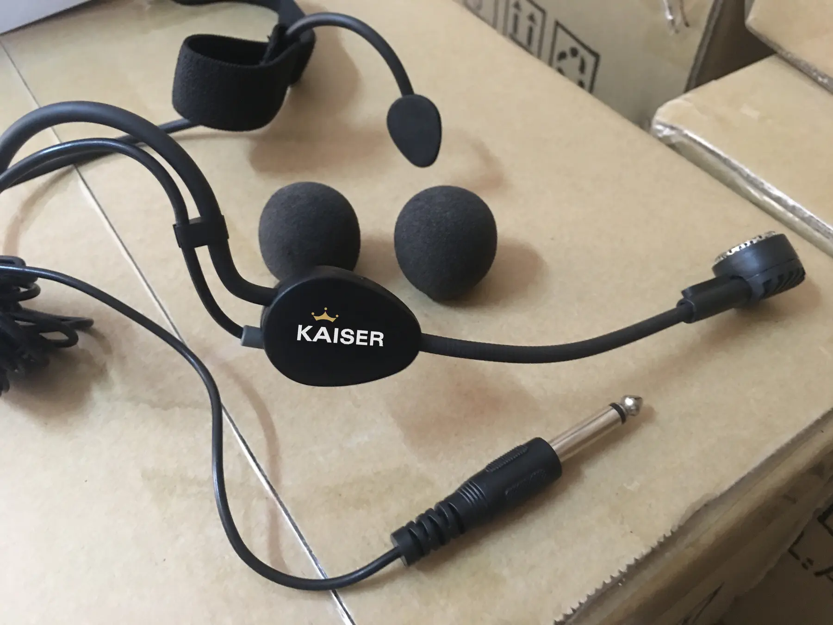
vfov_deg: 48.2
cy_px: 312
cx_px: 416
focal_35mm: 29
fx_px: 698
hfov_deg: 61.7
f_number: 2.2
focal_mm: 4.15
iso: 100
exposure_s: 1/4
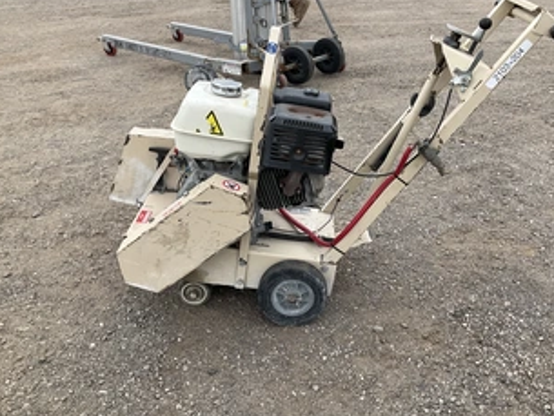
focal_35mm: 38
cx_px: 338
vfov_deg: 37.7
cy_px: 176
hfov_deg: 48.6
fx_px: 608
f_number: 1.8
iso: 25
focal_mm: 3
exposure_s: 1/829
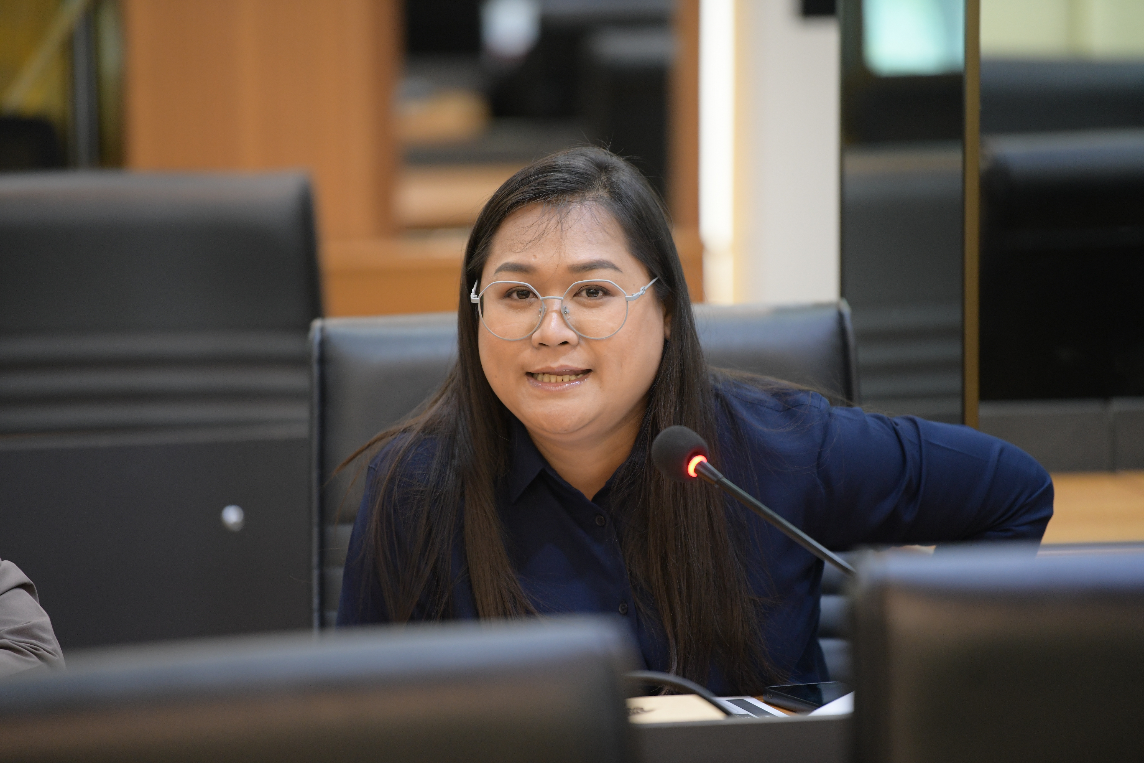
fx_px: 6355
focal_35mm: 200
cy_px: 382
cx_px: 572
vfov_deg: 6.9
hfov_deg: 10.3
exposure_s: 1/100
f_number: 2.8
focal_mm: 200
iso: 1600
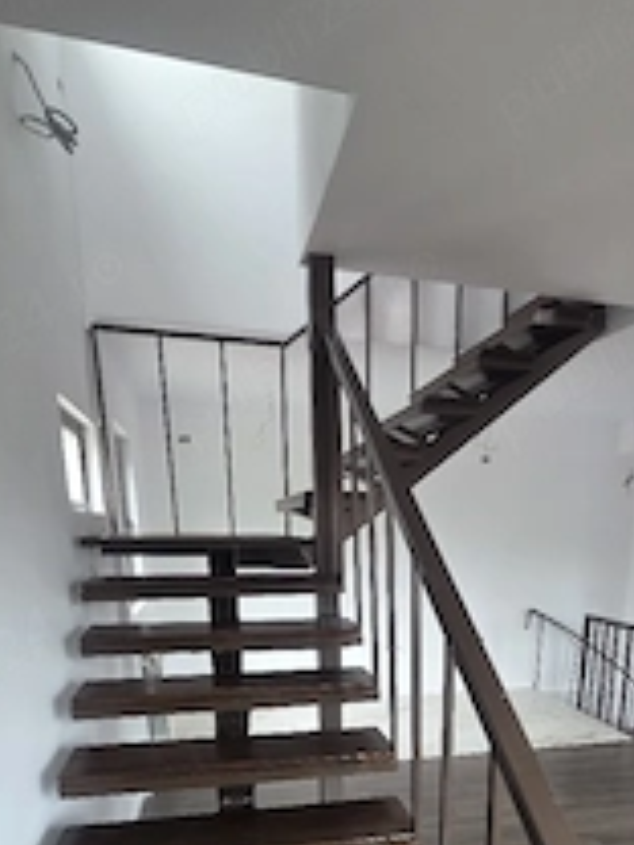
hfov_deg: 54.4
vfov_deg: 61.7
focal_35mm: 25
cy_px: 711
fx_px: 611
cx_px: 390
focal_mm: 2.2
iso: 200
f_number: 1.9
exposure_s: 1/101
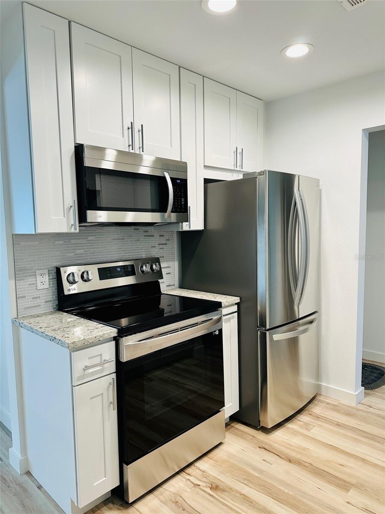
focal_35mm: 24
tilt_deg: -5.3
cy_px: 257
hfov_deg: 56.8
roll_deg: +1.1
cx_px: 192
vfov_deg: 71.6
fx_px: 356
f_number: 1.78
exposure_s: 1/120
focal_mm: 6.86
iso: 100
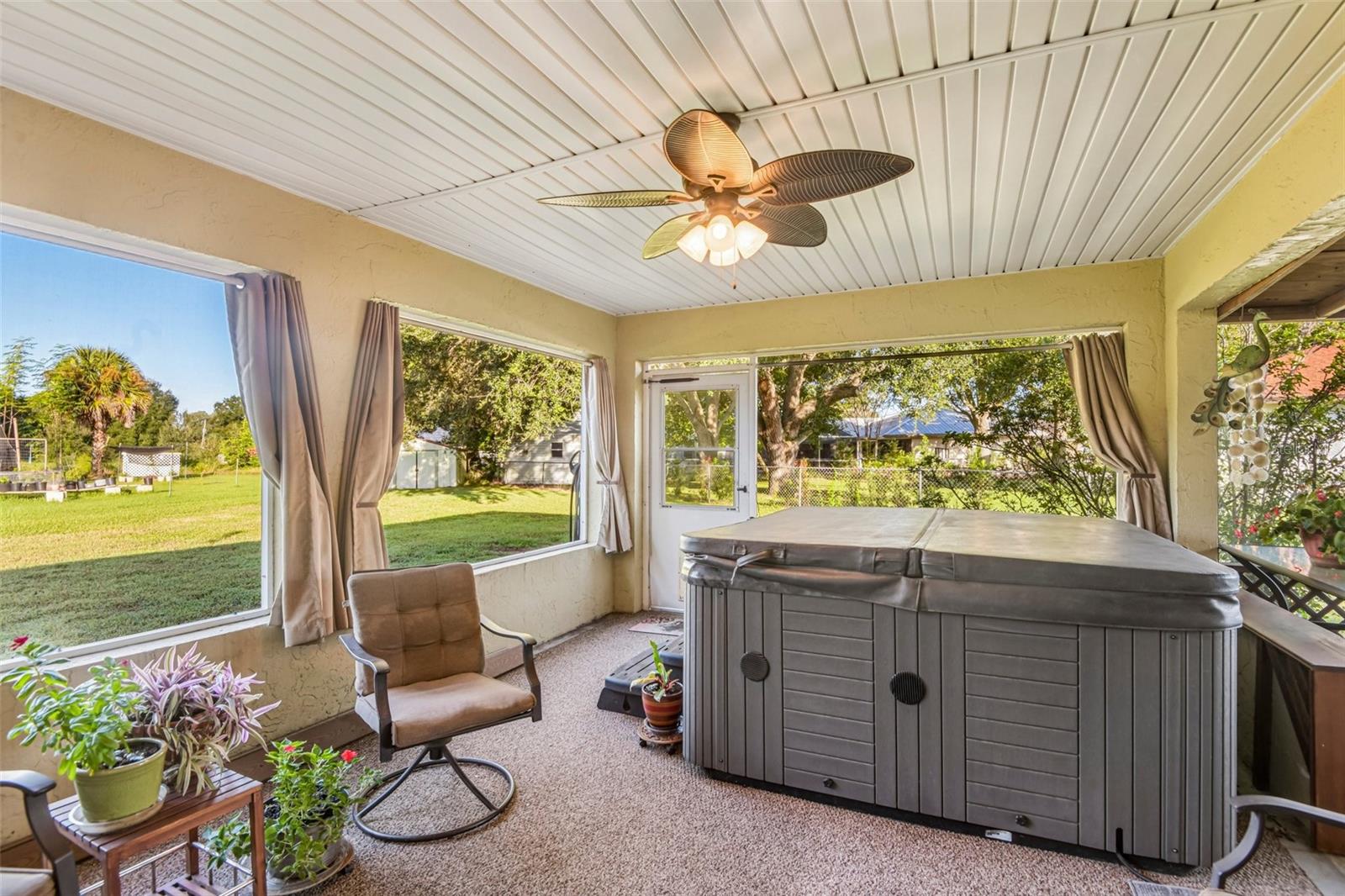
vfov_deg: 73.7
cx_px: 672
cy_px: 448
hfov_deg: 96.7
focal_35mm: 16
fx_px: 598
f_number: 8
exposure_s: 1/30
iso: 400
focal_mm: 16
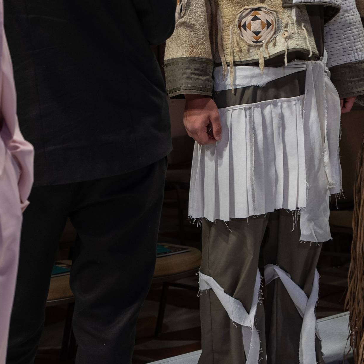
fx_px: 1166
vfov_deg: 17.1
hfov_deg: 17.3
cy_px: -47
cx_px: 370
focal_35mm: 98
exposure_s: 1/200
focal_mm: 37
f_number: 4
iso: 200
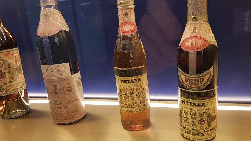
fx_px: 193
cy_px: 79
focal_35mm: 29
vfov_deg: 40.1
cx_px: 127
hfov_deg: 66.1
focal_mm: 4.2
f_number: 1.7
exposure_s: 1/50
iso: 100
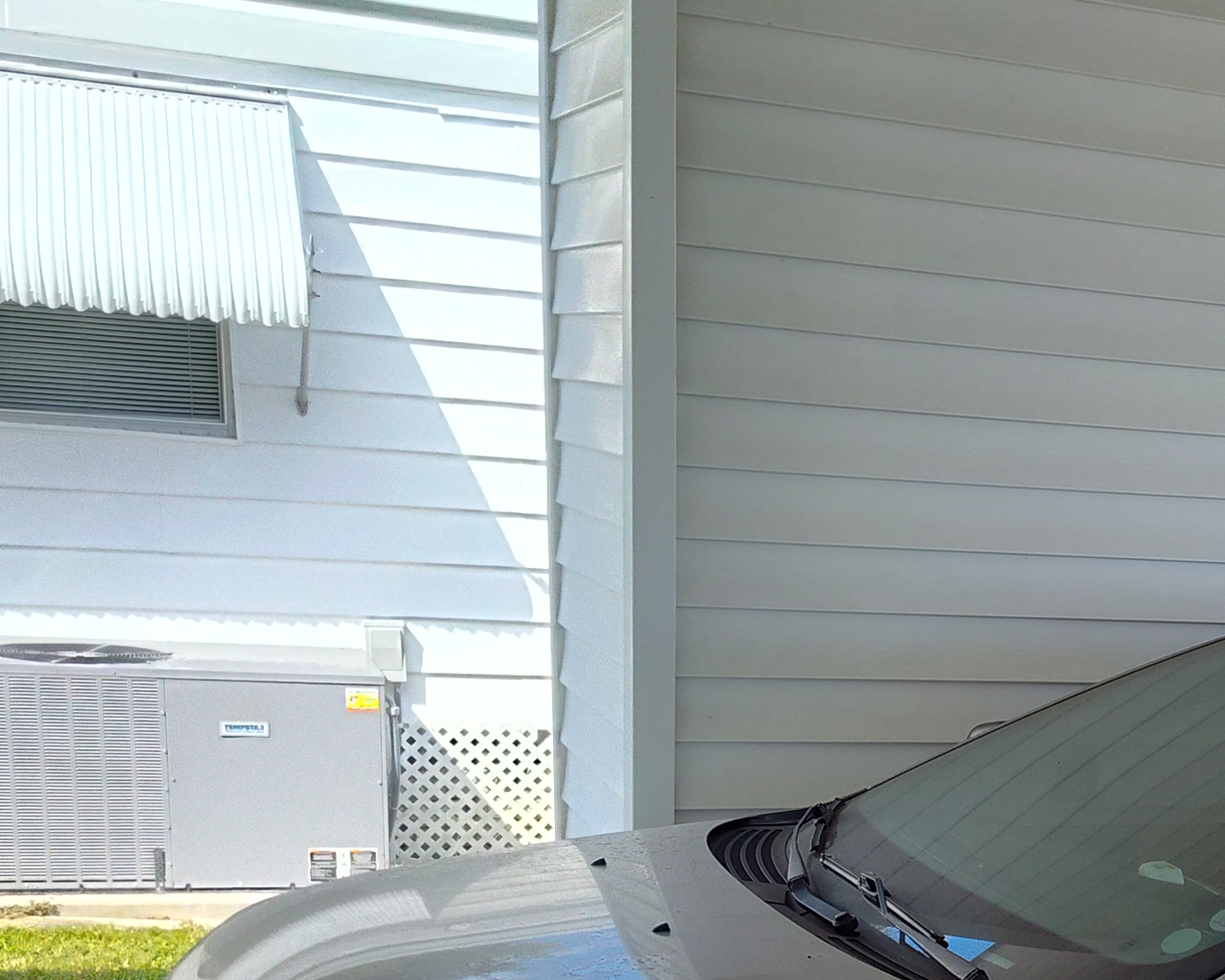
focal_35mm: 65
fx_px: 2357
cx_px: 1452
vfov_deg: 22.1
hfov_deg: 26.1
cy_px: 1095
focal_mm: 5.56
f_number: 1.8
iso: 100
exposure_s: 1/376
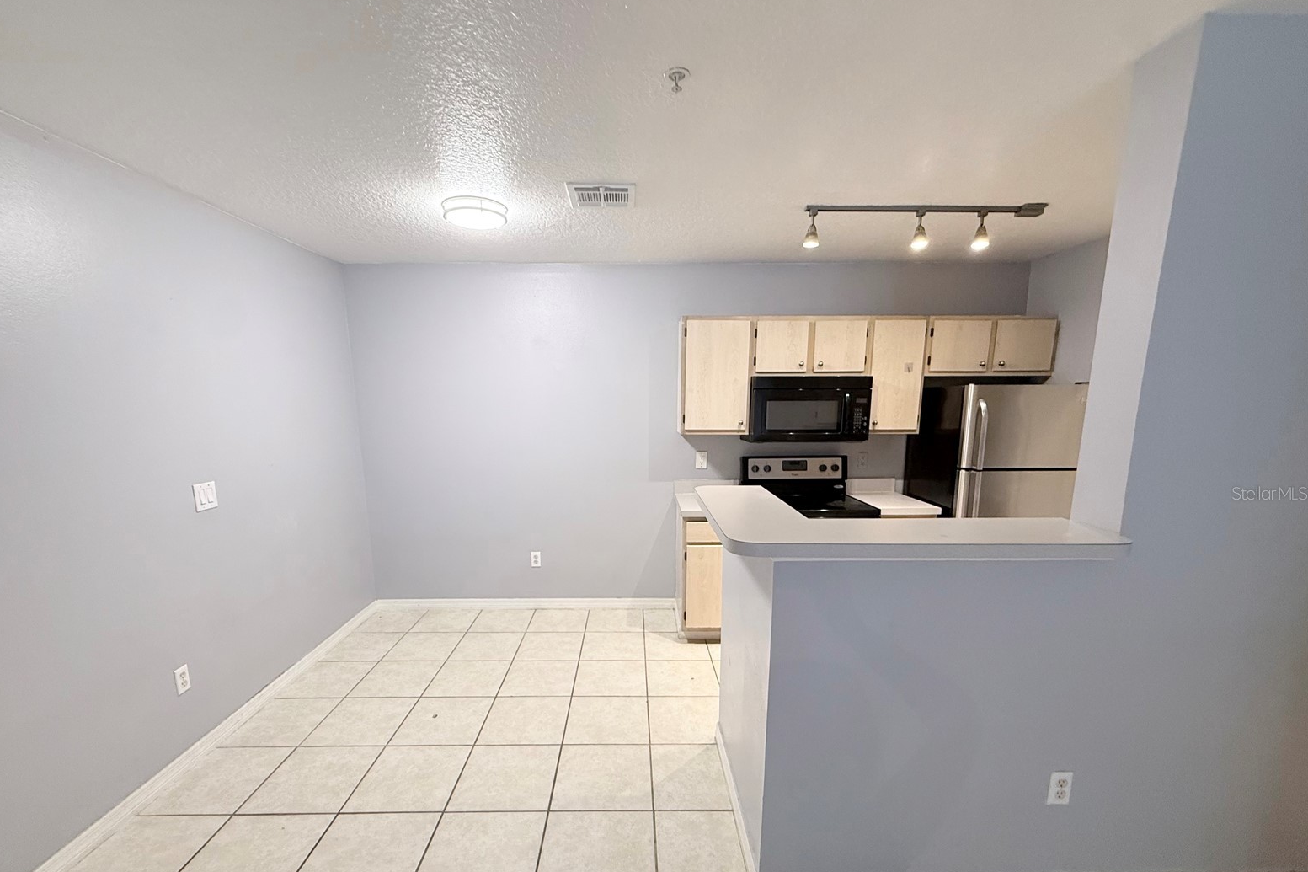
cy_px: 493
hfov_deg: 100.4
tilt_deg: -9.1
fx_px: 545
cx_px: 638
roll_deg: -0.8
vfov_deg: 76.9
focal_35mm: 15
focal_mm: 2.22
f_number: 2.2
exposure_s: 1/60
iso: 250
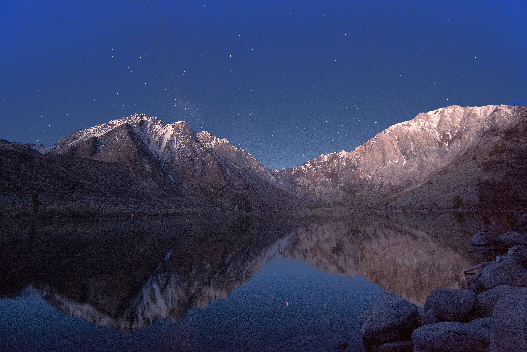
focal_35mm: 16
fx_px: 234
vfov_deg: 73.8
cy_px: 176
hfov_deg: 96.7
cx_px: 264
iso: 6400
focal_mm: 16
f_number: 5.6
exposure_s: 25
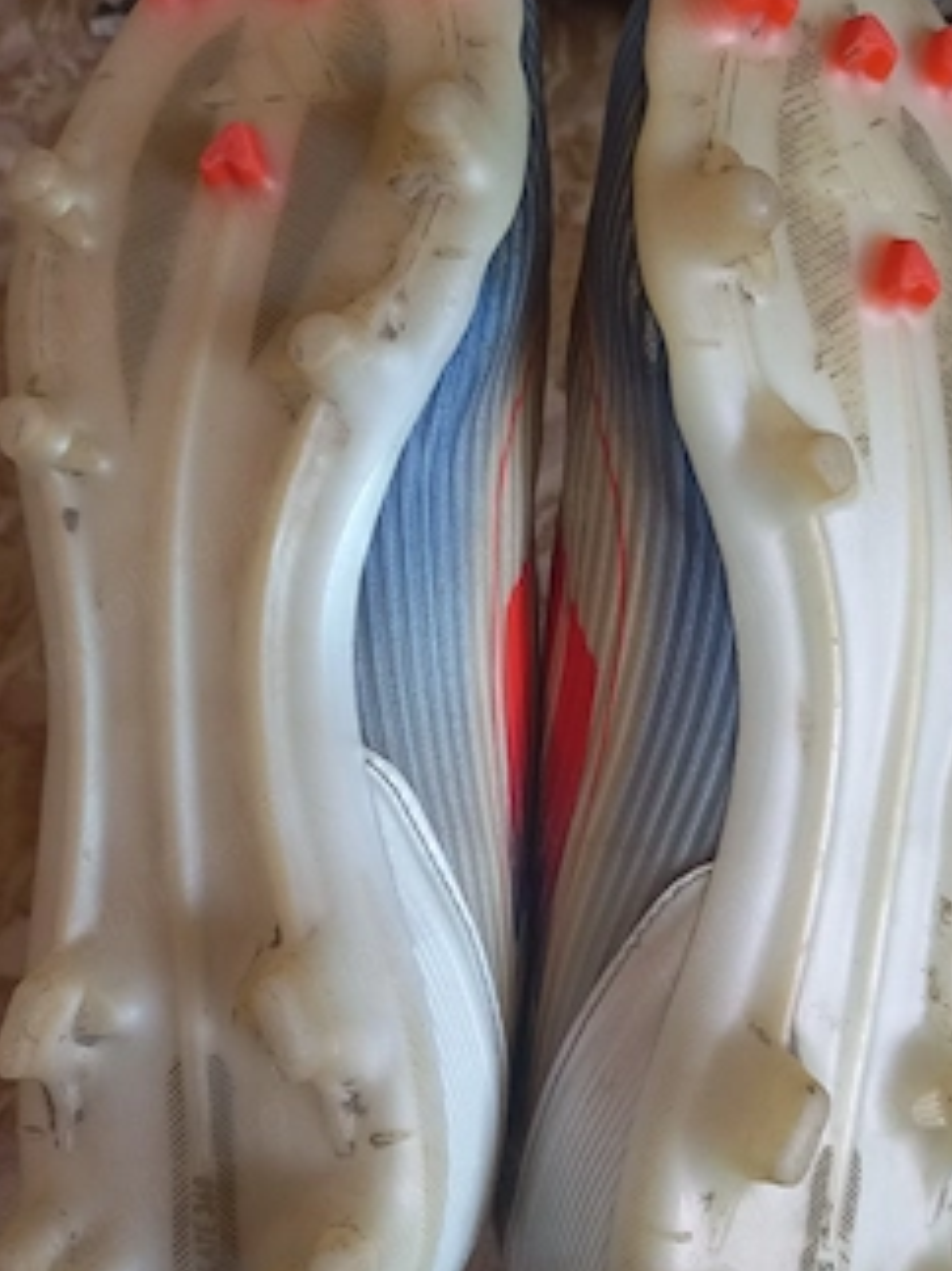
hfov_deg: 45.3
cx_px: 547
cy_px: 626
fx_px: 1137
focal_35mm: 31
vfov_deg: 58.4
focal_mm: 4.6
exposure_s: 1/50
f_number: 1.8
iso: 200
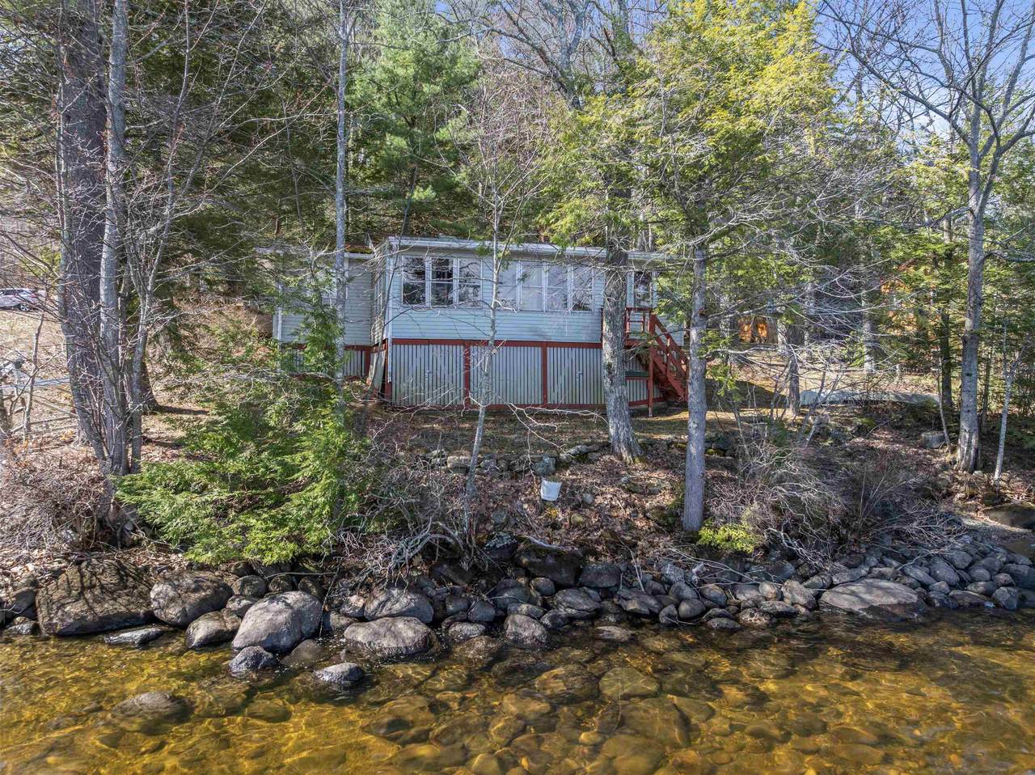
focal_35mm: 24
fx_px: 717
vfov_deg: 56.8
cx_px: 518
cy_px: 388
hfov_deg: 71.6
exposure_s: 1/400
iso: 110
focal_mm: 12.29
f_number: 2.8
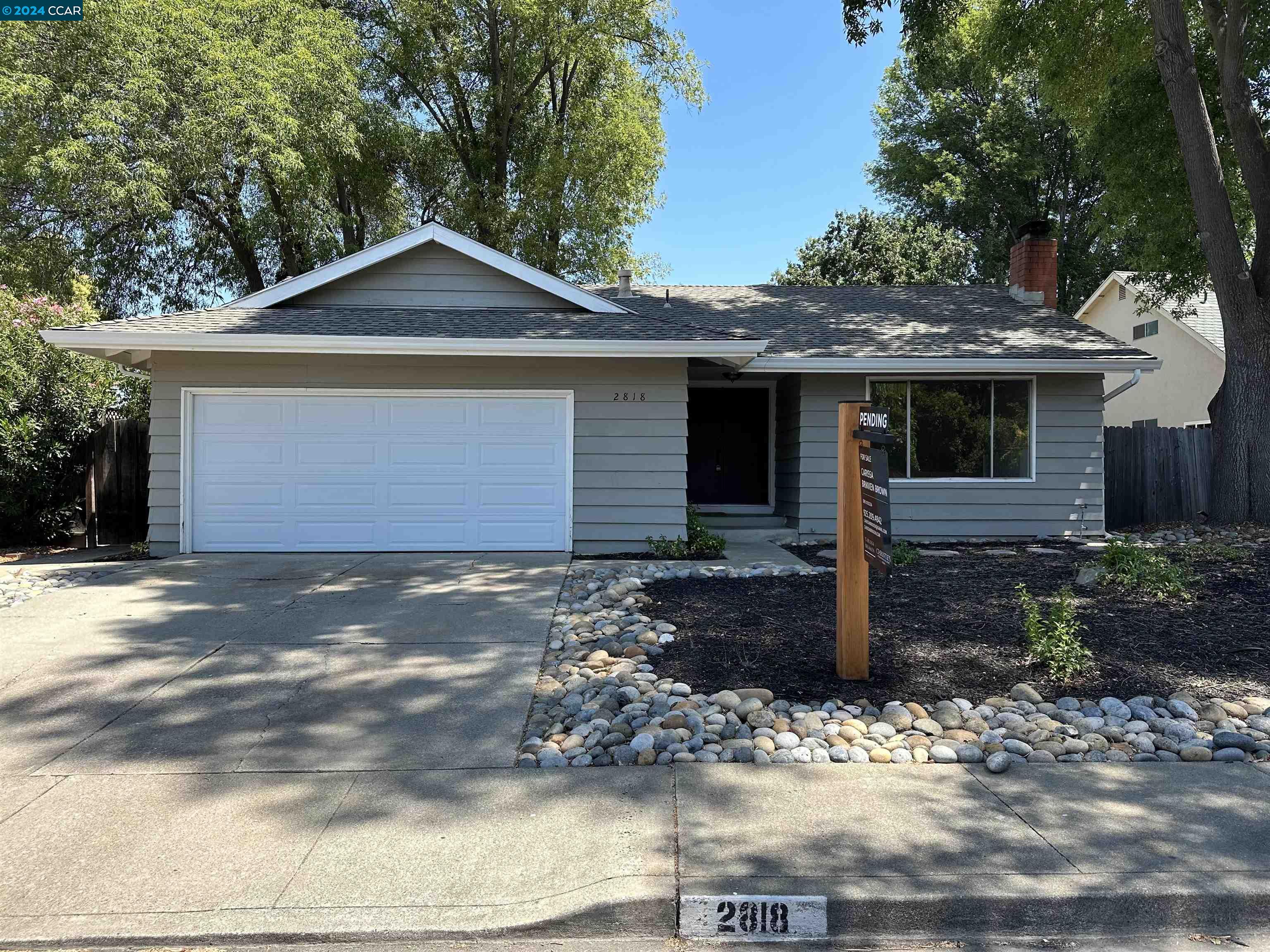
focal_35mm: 24
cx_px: 635
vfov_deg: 56.8
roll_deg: -1.3
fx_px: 881
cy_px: 476
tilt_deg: +0.9
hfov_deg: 71.6
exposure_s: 1/1587
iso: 80
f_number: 1.78
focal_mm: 6.86
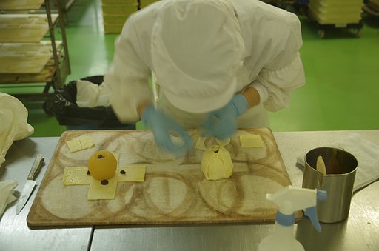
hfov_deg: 42.8
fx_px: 483
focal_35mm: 46
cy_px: 126
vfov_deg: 29.1
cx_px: 190
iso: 100
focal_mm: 31
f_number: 3.5
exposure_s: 1/8
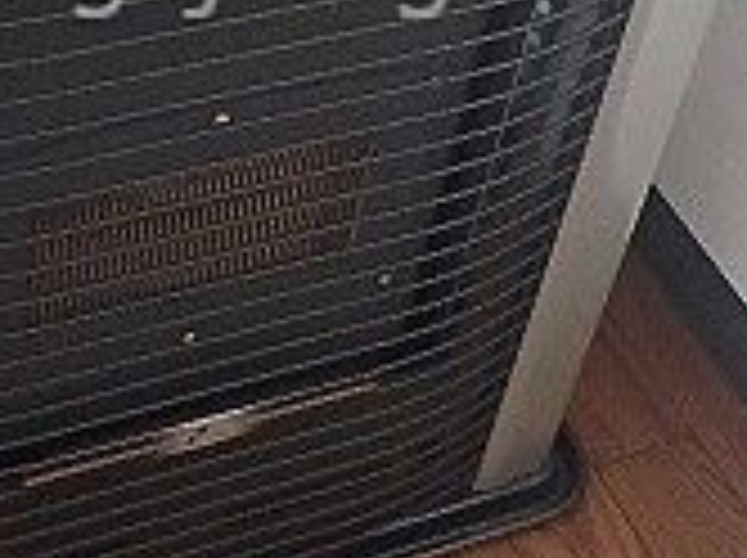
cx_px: 166
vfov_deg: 17.6
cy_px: -36
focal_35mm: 81
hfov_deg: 23.8
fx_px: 1745
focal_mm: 3.7
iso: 800
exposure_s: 1/100
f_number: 3.5
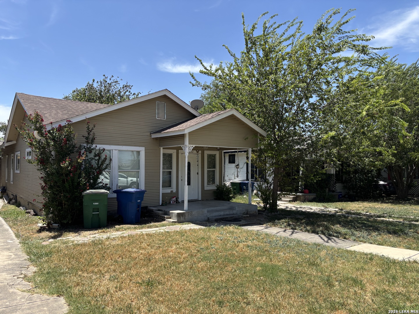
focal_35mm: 26
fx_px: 315
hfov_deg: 67.3
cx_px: 210
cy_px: 157
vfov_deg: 53.1
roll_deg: -0.2
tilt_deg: +1.8
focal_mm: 5.96
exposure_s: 1/2024
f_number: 1.6
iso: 50
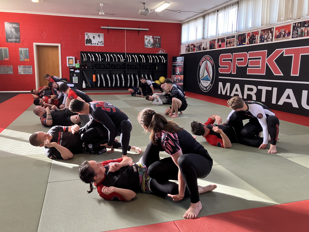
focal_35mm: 29
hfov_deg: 61.7
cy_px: 116
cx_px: 151
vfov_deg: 48.2
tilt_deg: -10.1
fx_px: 259
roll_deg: -0.4
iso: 160
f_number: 1.8
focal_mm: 3.99
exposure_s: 1/50
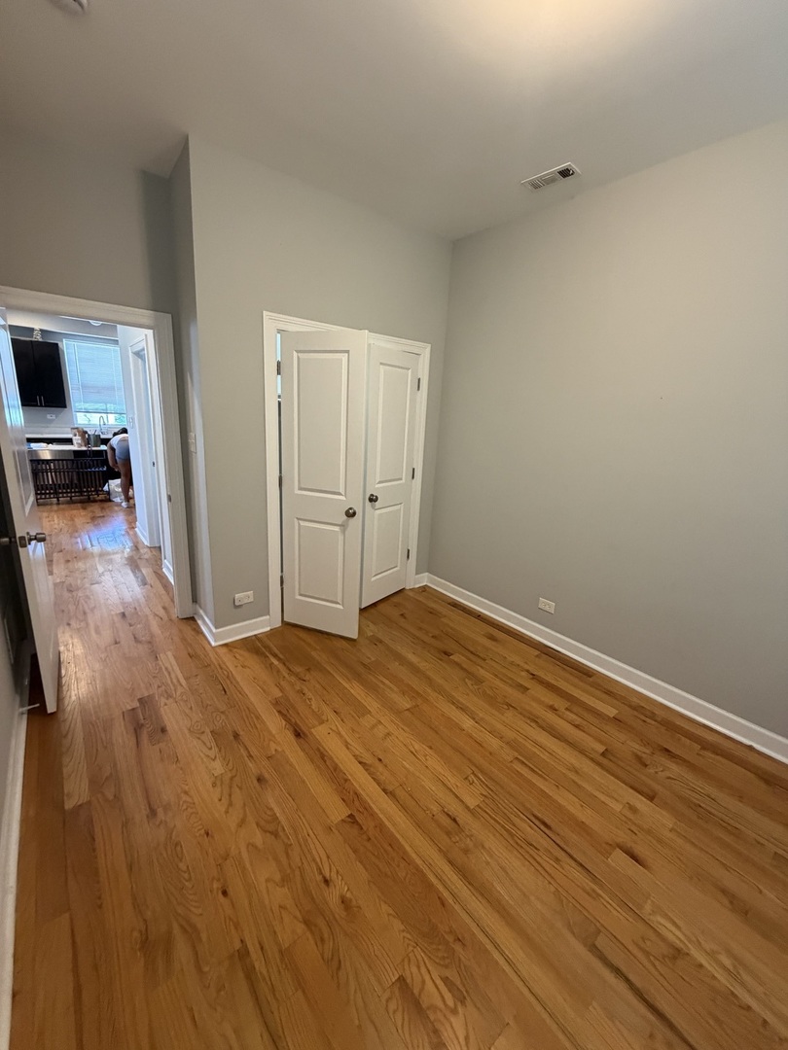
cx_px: 394
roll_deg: -3.3
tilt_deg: -13.7
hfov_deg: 85.7
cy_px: 525
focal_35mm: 14
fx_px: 425
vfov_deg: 102.1
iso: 400
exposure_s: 1/60
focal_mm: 2.22
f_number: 2.2
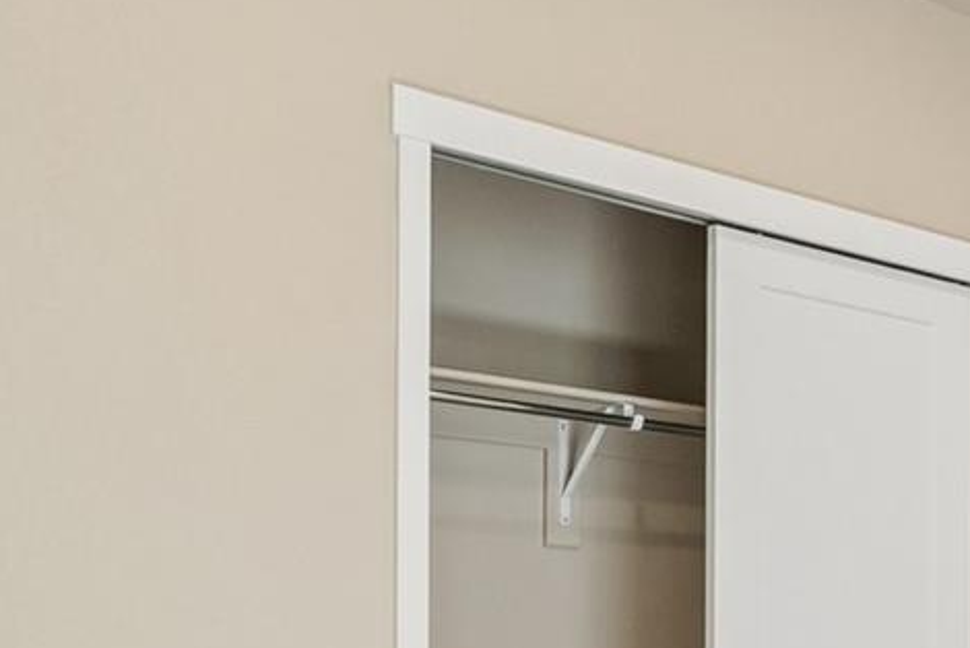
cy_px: 671
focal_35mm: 62
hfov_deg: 28.3
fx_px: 1672
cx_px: 1156
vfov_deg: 21.1
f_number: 8
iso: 250
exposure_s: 1/30
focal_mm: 12
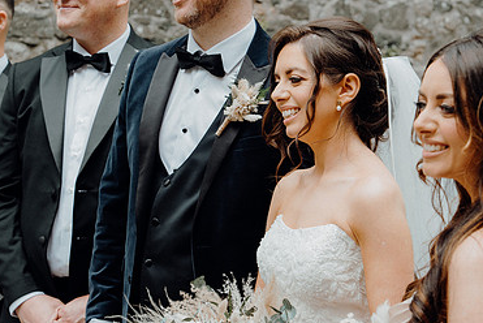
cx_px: 246
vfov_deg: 15.4
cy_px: 169
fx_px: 1195
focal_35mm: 89
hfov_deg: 22.9
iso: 160
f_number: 5
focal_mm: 57
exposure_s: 1/160
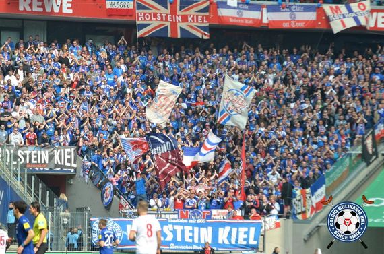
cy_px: 127
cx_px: 192
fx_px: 3192
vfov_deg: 4.6
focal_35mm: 300
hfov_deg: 6.9
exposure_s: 1/1600
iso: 400
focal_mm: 200
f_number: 5.6
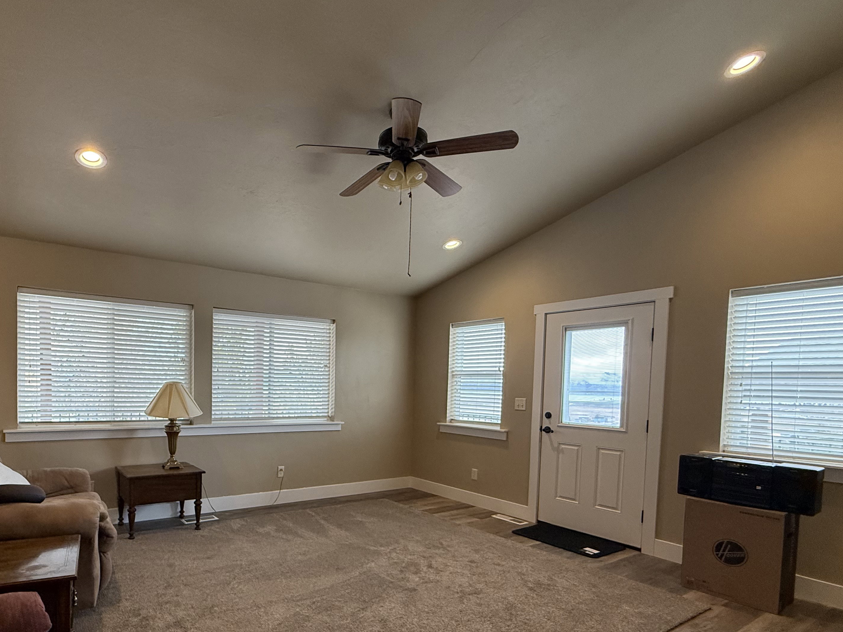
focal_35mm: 20
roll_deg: -0.9
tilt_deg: -1.1
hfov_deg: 79.8
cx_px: 303
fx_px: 487
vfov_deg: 64.7
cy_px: 406
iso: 200
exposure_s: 1/120
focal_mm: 2.22
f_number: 2.2
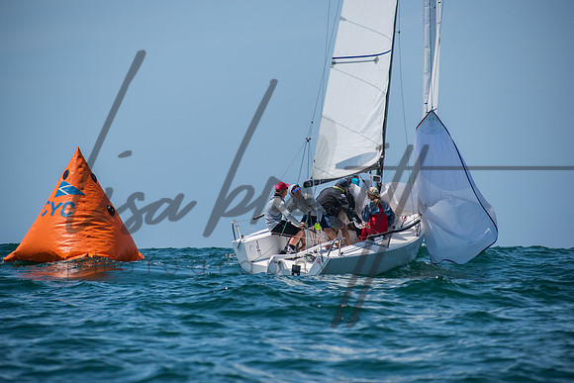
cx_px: 287
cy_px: 192
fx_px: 3827
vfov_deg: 5.7
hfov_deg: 8.6
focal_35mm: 240
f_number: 6.3
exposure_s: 1/1250
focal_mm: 160
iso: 200
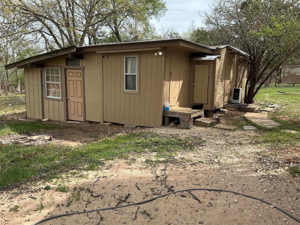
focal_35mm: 28
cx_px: 150
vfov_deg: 49.7
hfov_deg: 63.4
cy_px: 112
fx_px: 243
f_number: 1.8
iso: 25
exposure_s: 1/792
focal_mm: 3
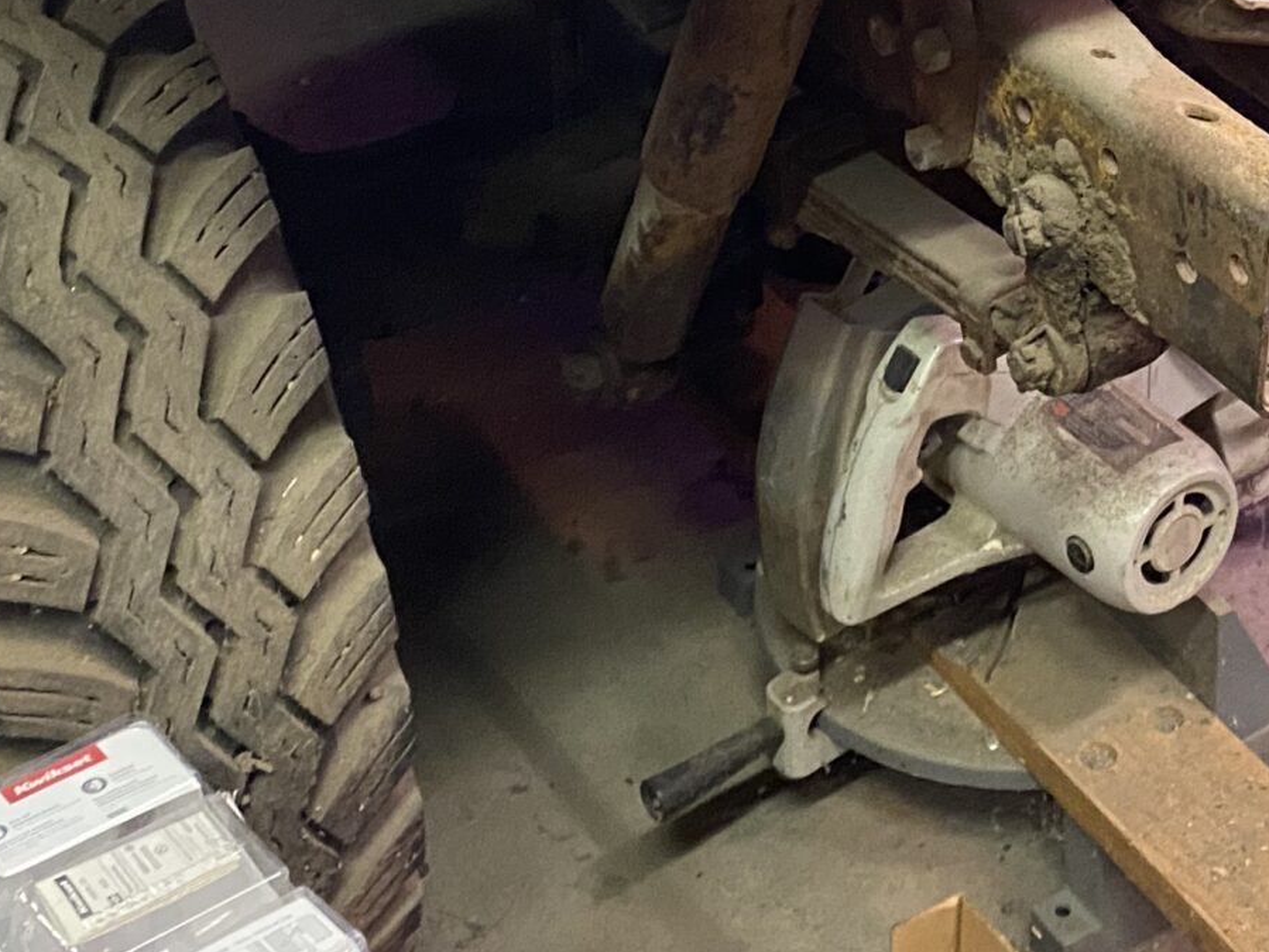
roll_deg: -0.5
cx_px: 1227
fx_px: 2714
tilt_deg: -23.3
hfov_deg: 25.2
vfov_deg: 18.6
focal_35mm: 74
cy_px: -265
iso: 400
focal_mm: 4.25
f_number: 1.8
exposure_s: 1/40
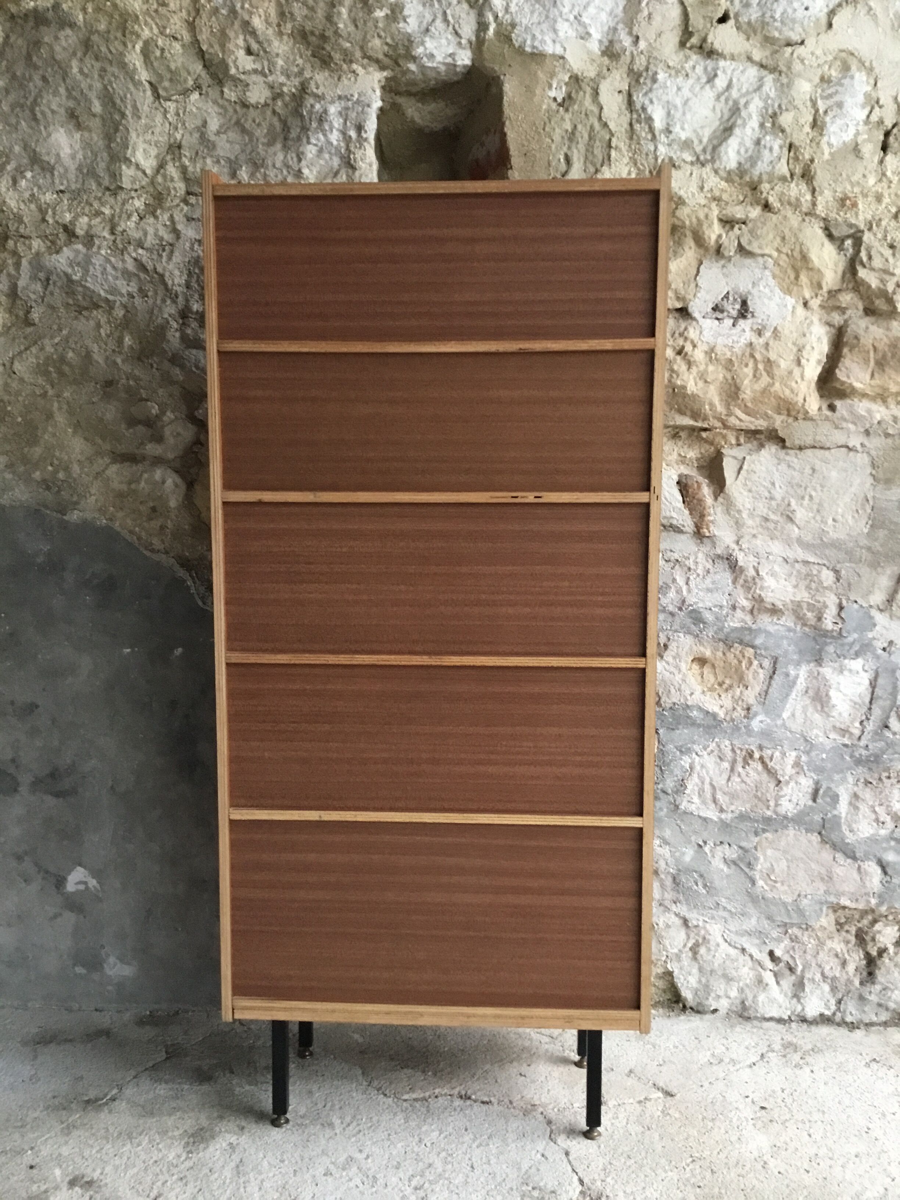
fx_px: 1075
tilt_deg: -5.9
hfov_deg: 45.4
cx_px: 450
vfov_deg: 58.4
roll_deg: +1.0
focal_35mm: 31
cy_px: 600
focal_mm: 3.3
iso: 200
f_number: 2.4
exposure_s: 1/33
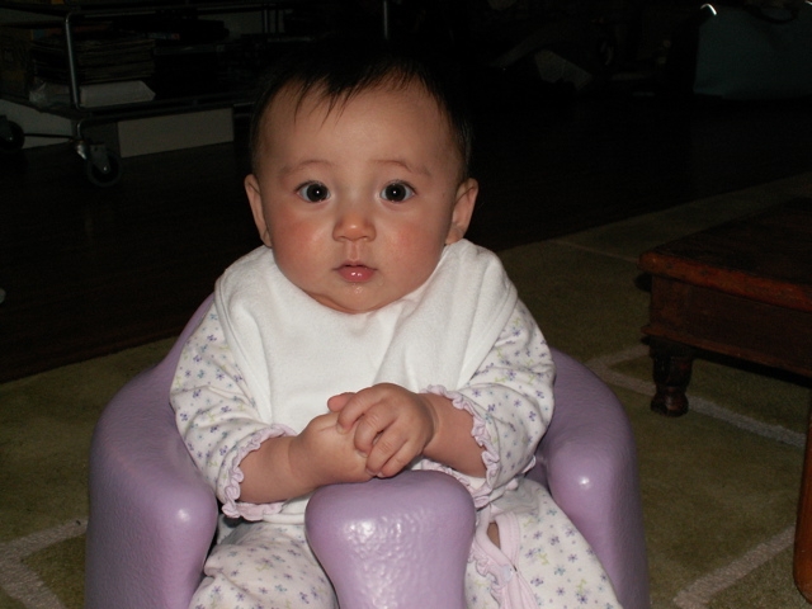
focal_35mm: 50
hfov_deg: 38.2
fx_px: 1173
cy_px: 304
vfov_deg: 29.1
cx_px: 406
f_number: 3.2
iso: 160
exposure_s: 1/40
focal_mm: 8.27
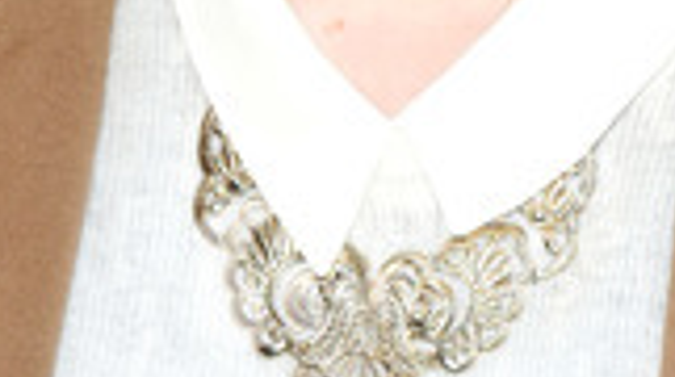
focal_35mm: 567
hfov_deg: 3.8
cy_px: -377
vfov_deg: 2.1
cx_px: 535
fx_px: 10139
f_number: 4.5
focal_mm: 145
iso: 320
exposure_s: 1/200
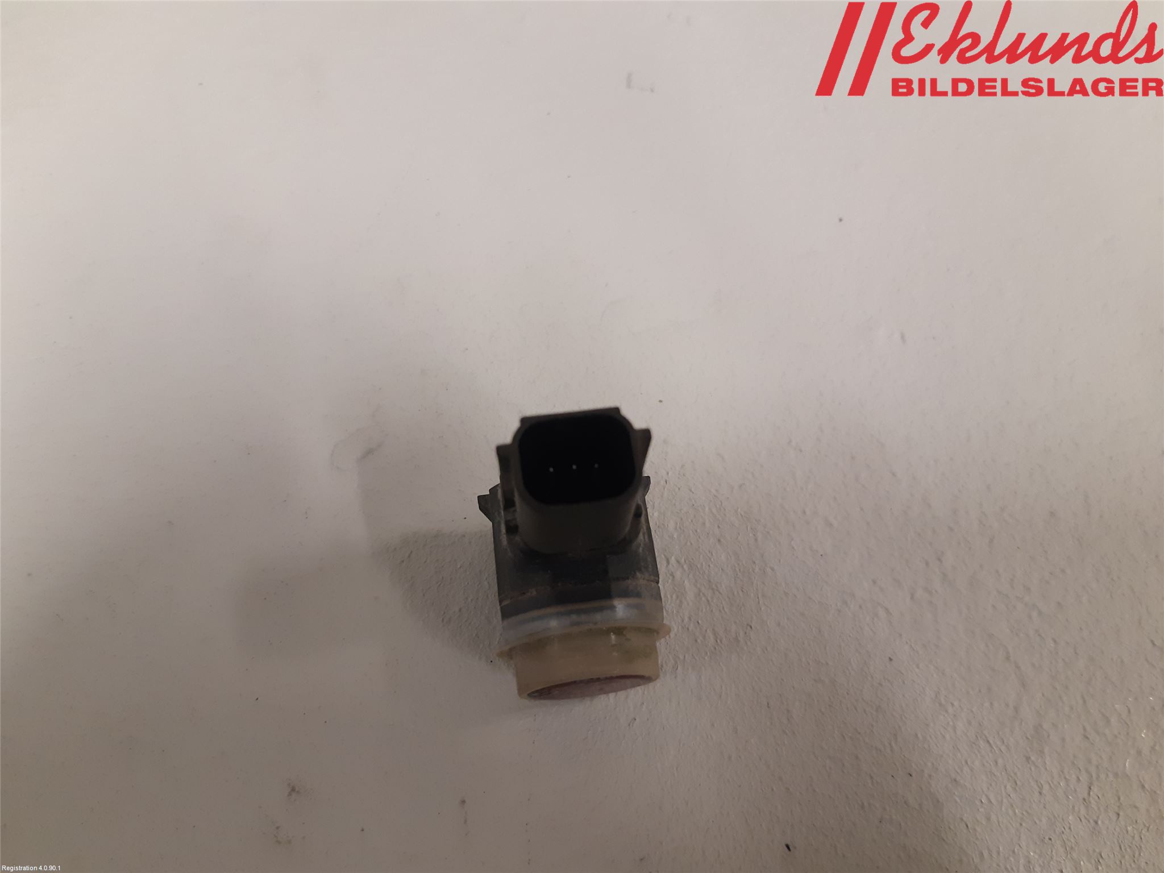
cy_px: 436
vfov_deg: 53.1
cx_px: 582
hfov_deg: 67.3
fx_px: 874
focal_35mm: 26
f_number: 1.7
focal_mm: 3.93
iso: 200
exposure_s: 1/50
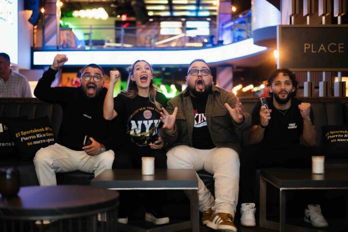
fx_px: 483
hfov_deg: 39.6
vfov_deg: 27.0
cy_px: 116
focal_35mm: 50
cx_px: 174
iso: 2500
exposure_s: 1/100
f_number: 1.8
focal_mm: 50
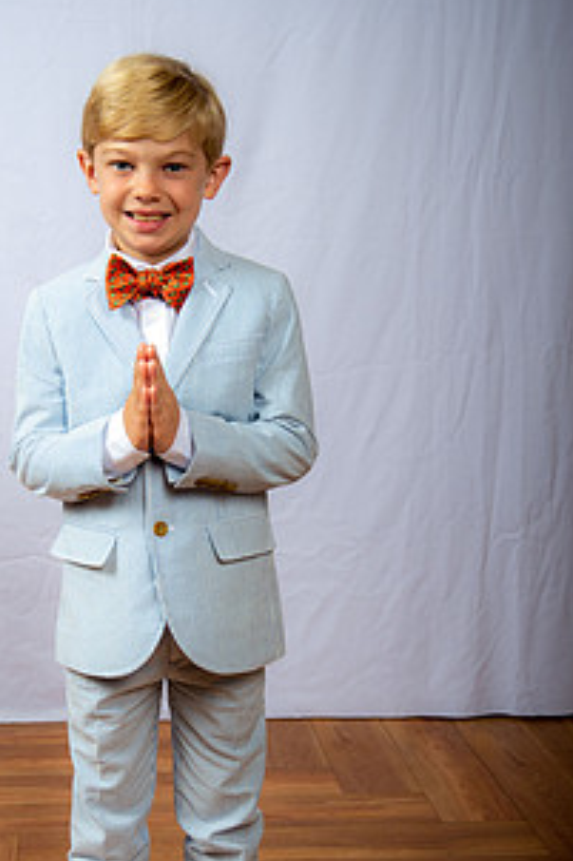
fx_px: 1601
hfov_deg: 20.2
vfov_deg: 30.0
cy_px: 527
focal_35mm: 67
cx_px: 167
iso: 250
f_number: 6.3
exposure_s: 1/200
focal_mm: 45
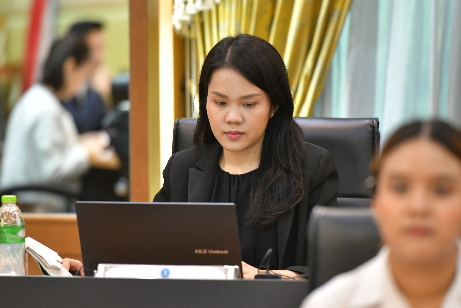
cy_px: 154
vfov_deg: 6.9
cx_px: 230
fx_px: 2562
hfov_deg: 10.3
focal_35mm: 200
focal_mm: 200
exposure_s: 1/125
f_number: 3.5
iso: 2000
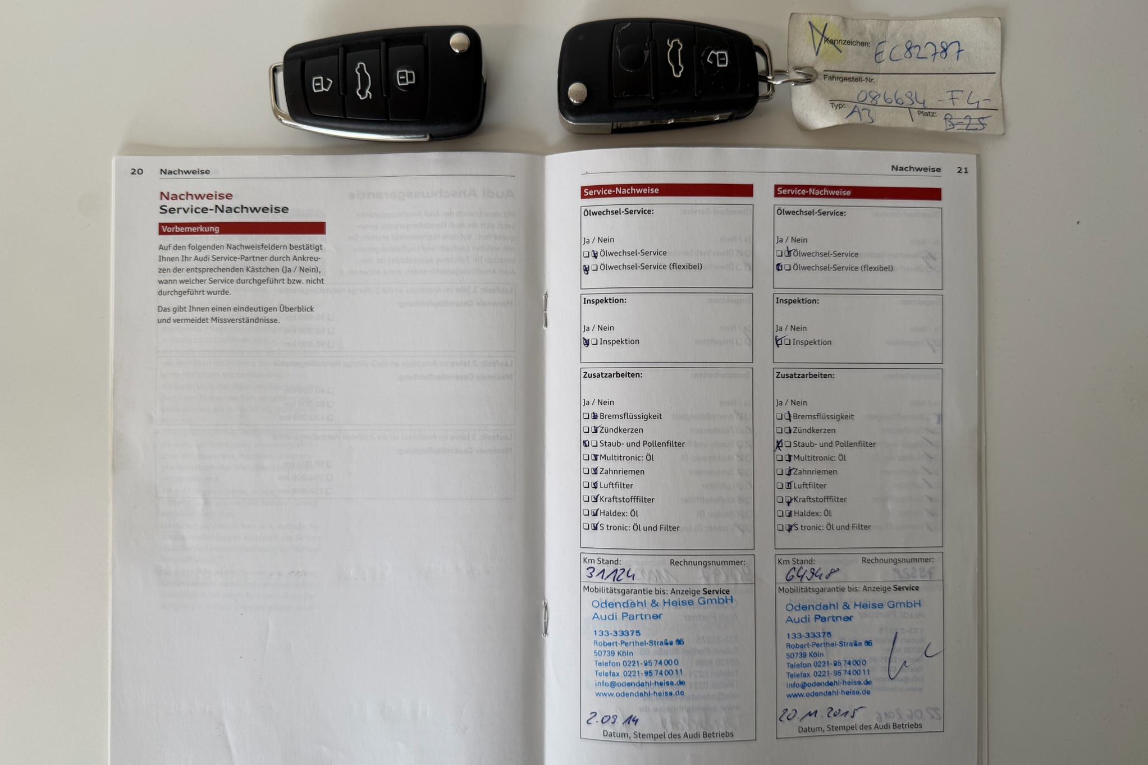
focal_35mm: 25
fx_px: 797
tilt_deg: -87.8
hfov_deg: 71.5
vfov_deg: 51.3
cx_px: 574
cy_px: 383
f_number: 1.78
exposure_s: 1/160
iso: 64
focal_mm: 6.76
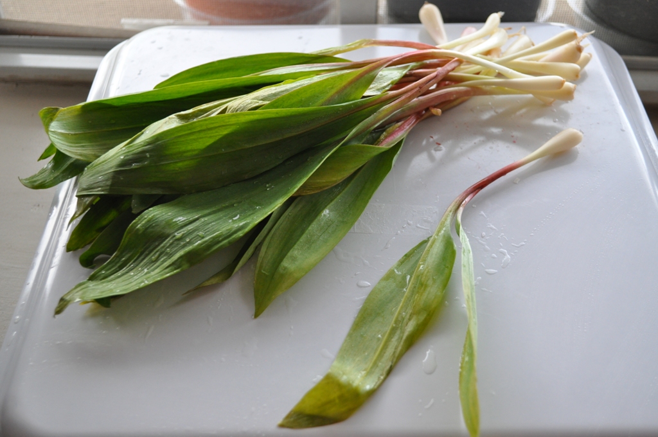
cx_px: 329
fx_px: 794
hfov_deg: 45.0
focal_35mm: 44
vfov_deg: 30.8
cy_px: 218
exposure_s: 1/60
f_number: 5
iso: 800
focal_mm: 29
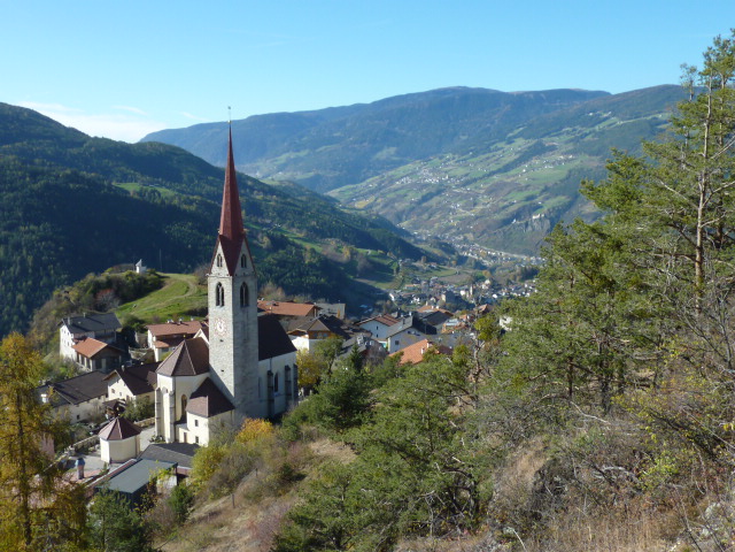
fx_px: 743
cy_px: 276
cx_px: 368
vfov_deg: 40.7
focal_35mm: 35
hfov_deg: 52.6
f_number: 4
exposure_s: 1/400
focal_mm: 4.1
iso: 80
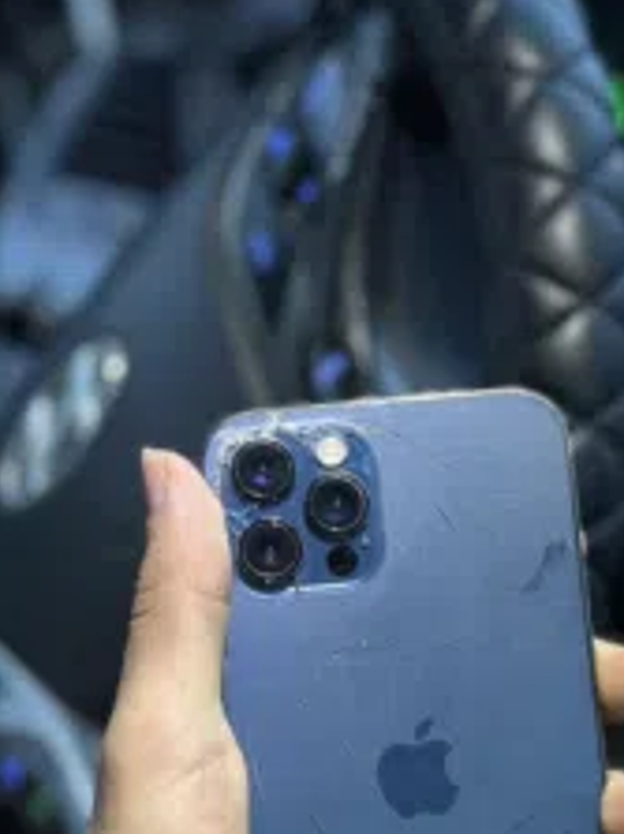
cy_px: 681
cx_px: 407
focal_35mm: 86
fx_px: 2069
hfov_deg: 17.1
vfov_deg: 22.4
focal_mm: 6.86
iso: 640
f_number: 1.78
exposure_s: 1/25
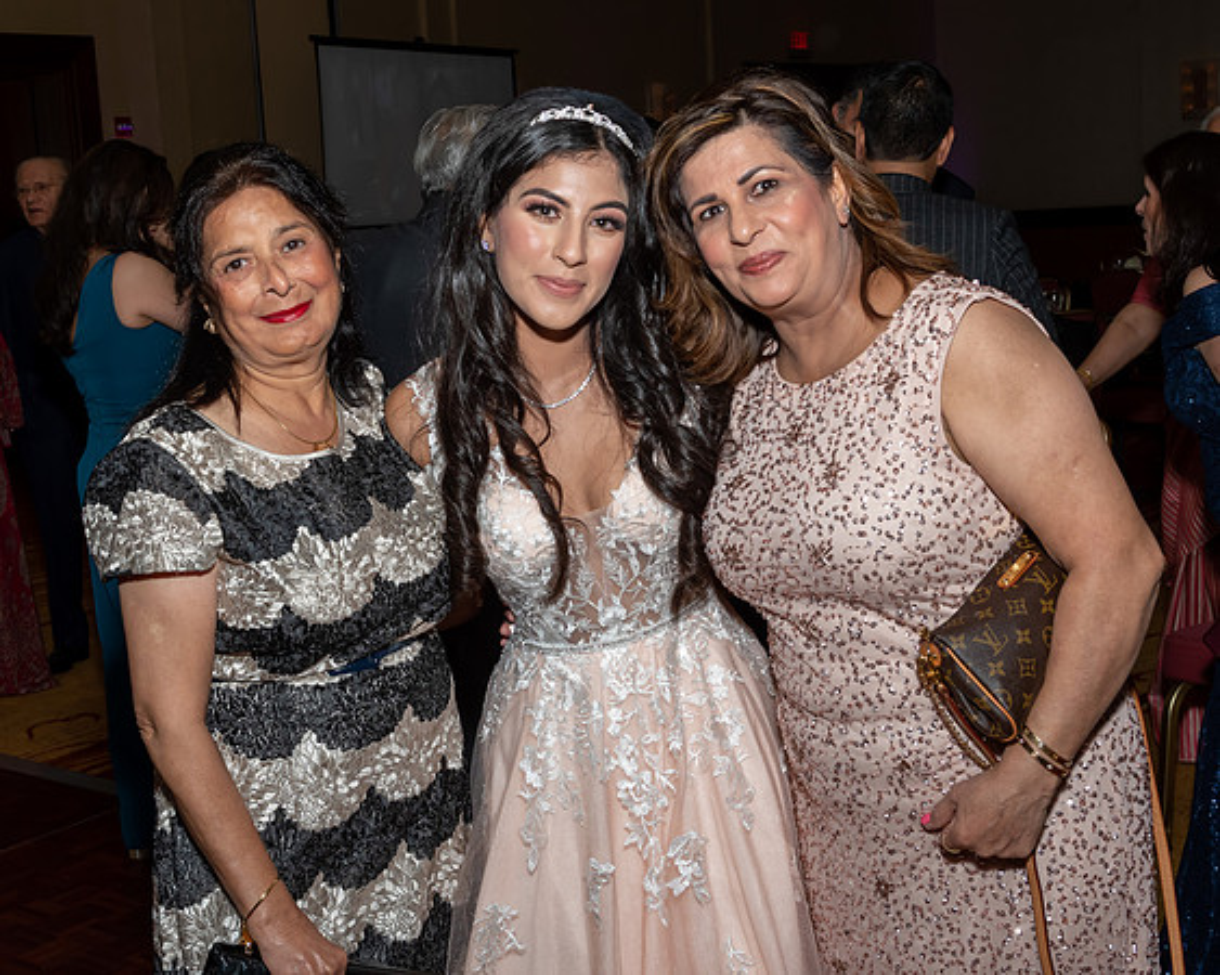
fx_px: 1796
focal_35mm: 50
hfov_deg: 37.4
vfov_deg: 30.3
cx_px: 505
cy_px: 423
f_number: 7.1
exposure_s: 1/250
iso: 400
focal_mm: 26
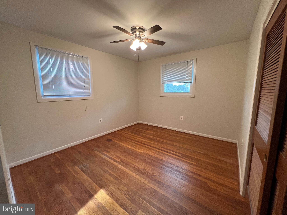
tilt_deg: -7.4
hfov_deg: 106.2
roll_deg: +0.5
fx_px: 108
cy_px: 108
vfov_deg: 89.9
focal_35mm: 13
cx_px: 144
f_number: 1.8
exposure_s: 1/60
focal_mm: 1.57
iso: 200
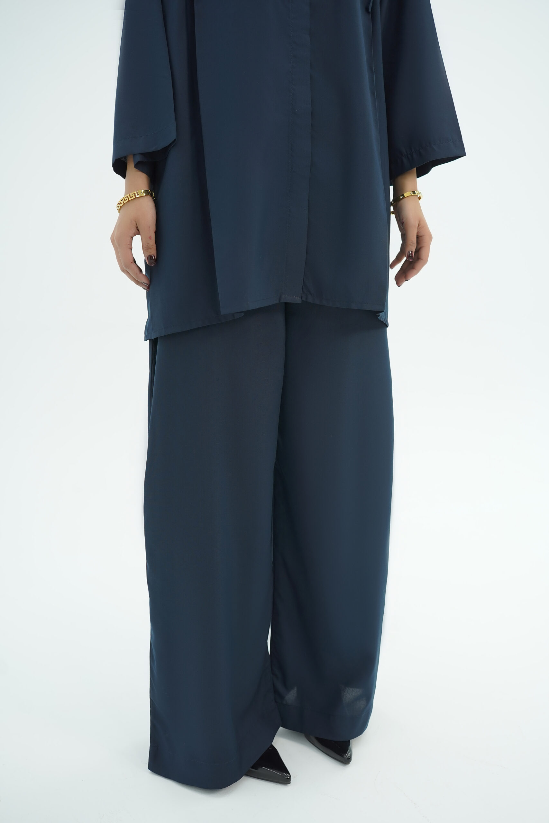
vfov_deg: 54.4
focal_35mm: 35
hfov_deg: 37.9
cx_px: 274
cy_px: 412
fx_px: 800
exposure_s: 1/125
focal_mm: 35
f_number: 4
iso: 400
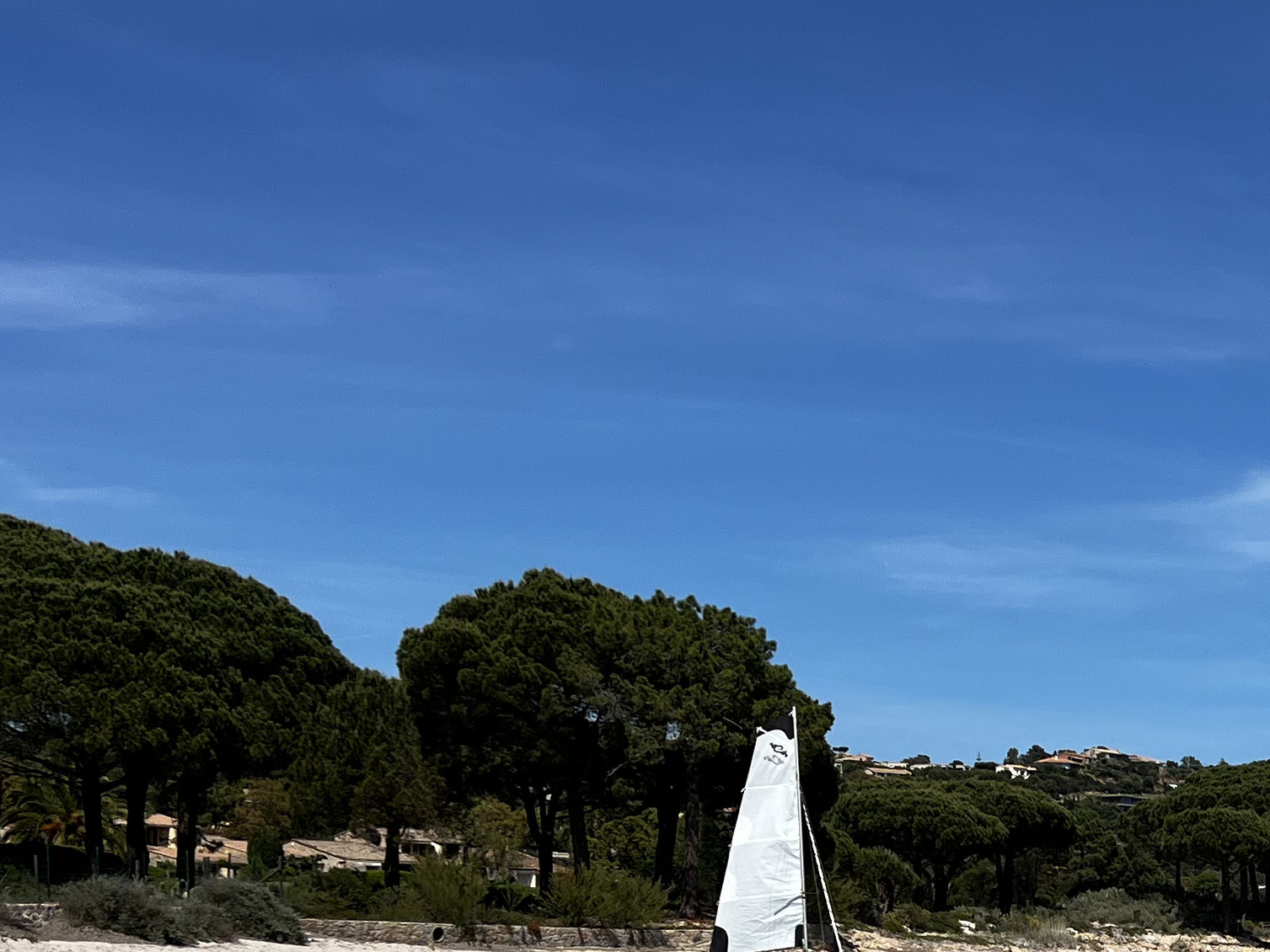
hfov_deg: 26.7
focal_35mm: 69
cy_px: 1105
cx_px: 1260
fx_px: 2531
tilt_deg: -3.6
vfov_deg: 20.1
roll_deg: -0.8
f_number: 1.5
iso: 50
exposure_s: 1/6211
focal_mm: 5.7
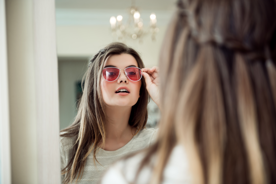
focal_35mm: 62
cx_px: 138
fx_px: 475
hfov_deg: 32.4
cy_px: 92
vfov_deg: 21.9
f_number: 3.2
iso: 100
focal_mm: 62
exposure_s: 1/200
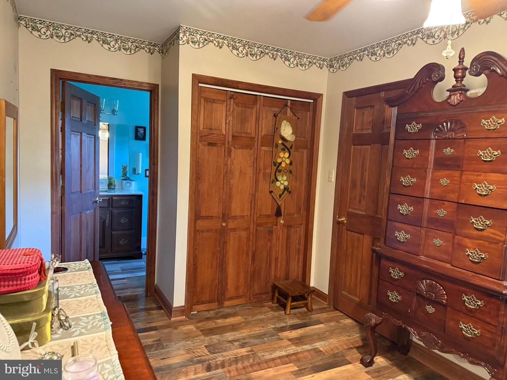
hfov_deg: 71.6
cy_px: 190
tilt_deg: -5.2
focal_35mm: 24
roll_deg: -2.8
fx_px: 352
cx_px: 254
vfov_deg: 56.8
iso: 800
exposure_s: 1/40
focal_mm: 6.76
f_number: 1.78
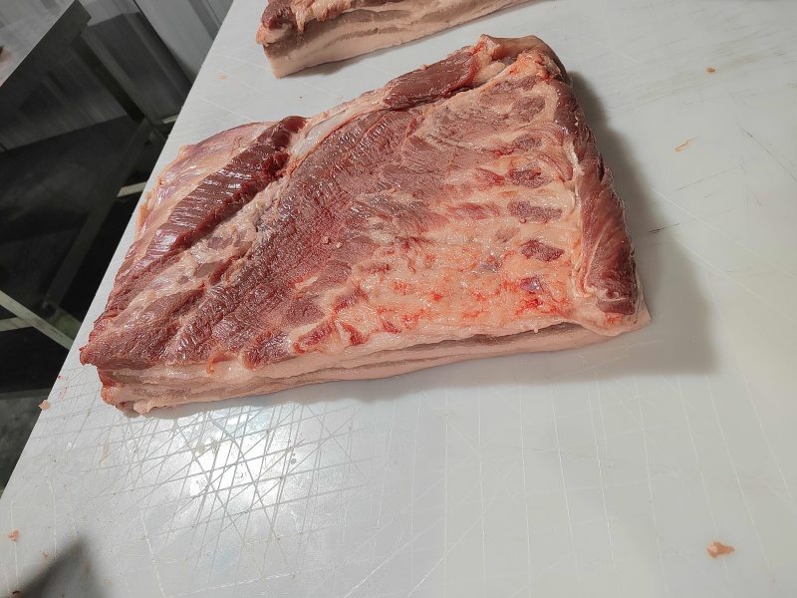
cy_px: 299
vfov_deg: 58.9
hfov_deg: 73.9
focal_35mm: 23
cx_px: 398
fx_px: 530
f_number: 1.9
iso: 1206
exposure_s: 1/100
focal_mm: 5.52
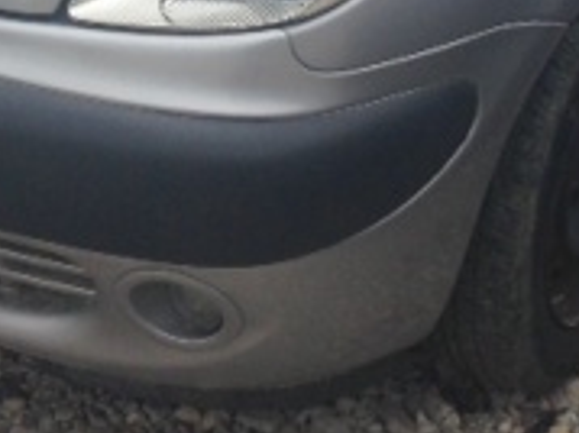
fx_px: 1972
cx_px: 388
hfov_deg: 16.7
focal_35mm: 118
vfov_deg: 11.6
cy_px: -336
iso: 50
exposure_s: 1/809
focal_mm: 4.13
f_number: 2.4
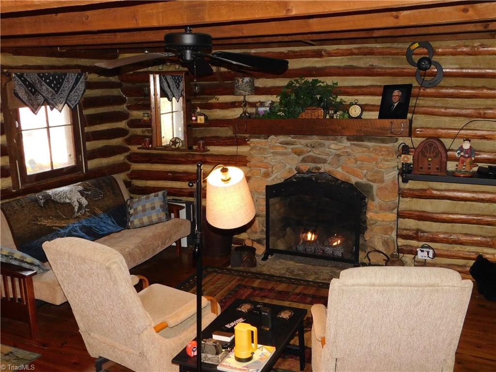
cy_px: 186
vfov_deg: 39.7
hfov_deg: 51.4
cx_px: 248
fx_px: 516
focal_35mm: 36
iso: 400
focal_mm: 6.3
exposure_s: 1/30
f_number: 3.5
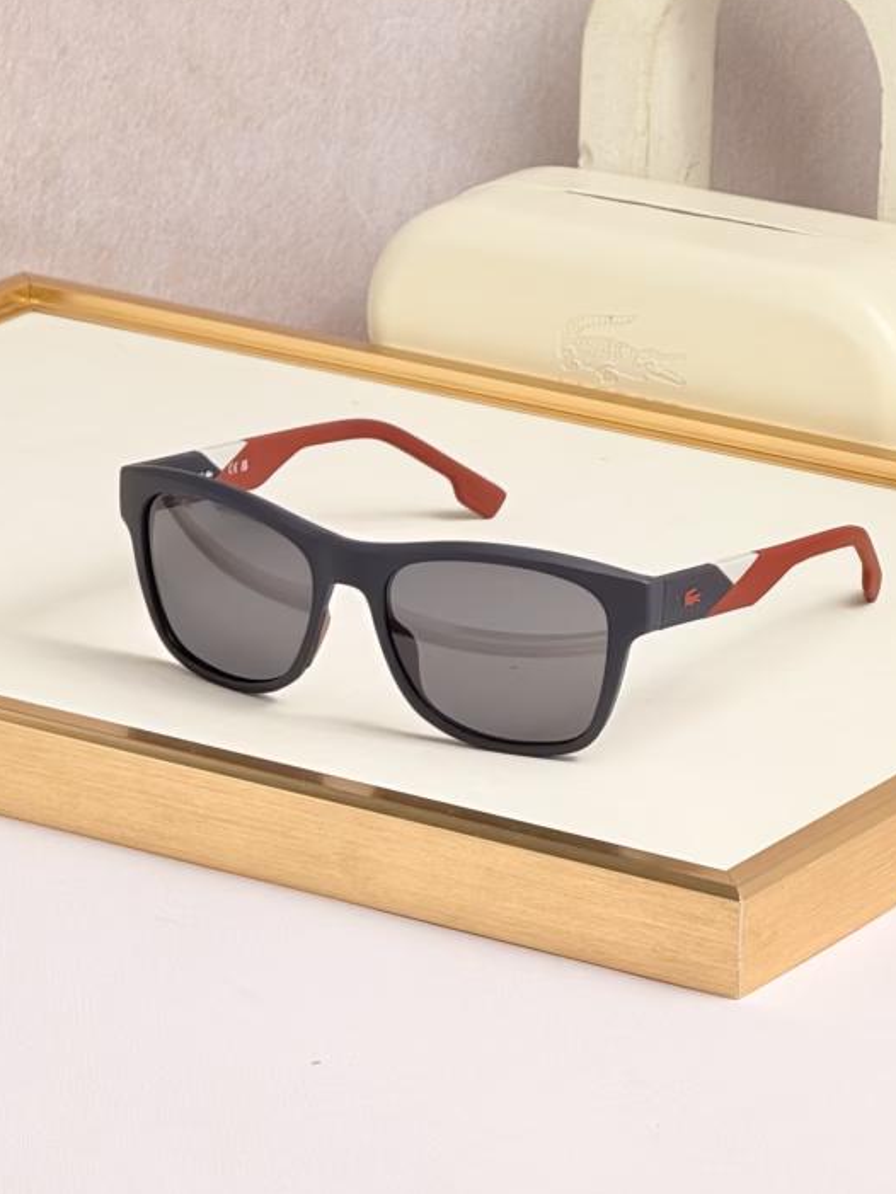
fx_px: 4727
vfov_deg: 14.4
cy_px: 548
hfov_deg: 10.8
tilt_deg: -17.0
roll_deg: -0.8
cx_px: 503
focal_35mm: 137
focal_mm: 15.66
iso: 50
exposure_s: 1/144
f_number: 2.8
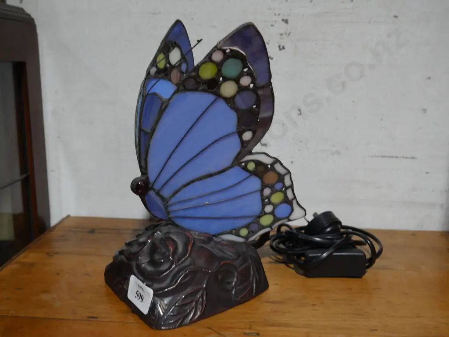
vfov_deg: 39.7
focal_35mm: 36
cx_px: 224
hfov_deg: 51.3
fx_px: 467
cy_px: 168
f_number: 4
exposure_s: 1/60
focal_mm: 18
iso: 320
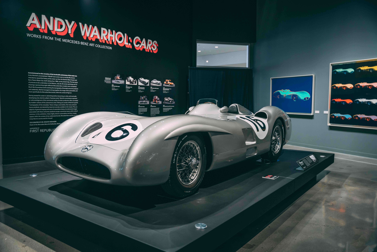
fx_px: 315
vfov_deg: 43.5
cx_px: 188
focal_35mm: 30
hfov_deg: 61.8
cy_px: 126
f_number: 2.8
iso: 800
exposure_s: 1/20
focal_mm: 30.1
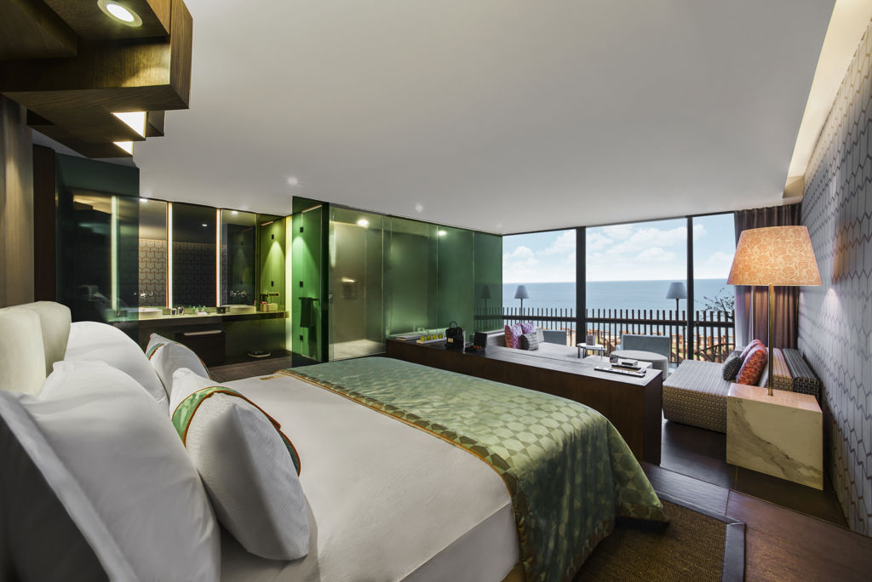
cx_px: 436
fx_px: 339
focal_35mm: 14
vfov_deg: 81.3
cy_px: 291
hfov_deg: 104.2
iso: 100
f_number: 7.1
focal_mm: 14
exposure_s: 1.3
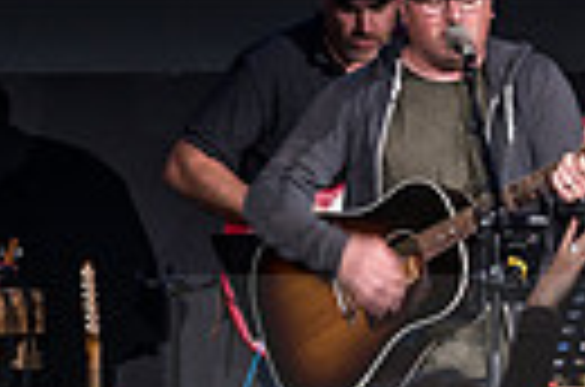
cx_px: 194
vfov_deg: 2.2
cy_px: 721
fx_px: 9986
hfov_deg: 3.4
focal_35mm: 616
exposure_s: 1/60
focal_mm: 135
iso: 400
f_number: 2.8
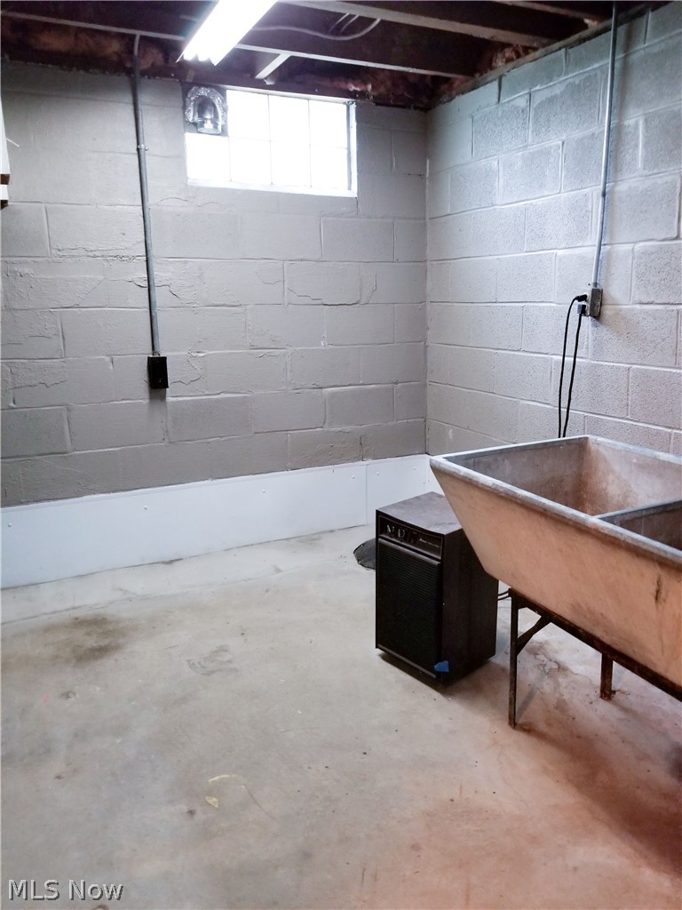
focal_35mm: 26
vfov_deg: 67.3
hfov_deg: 53.1
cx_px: 341
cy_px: 455
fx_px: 683
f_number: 1.7
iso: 200
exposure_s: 1/10
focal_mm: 4.25
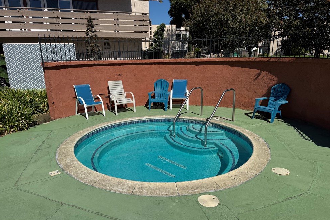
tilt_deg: -15.5
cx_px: 158
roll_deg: +1.0
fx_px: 238
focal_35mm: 26
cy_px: 119
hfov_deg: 69.4
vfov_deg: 49.5
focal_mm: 6.76
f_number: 1.78
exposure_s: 1/10417
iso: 80
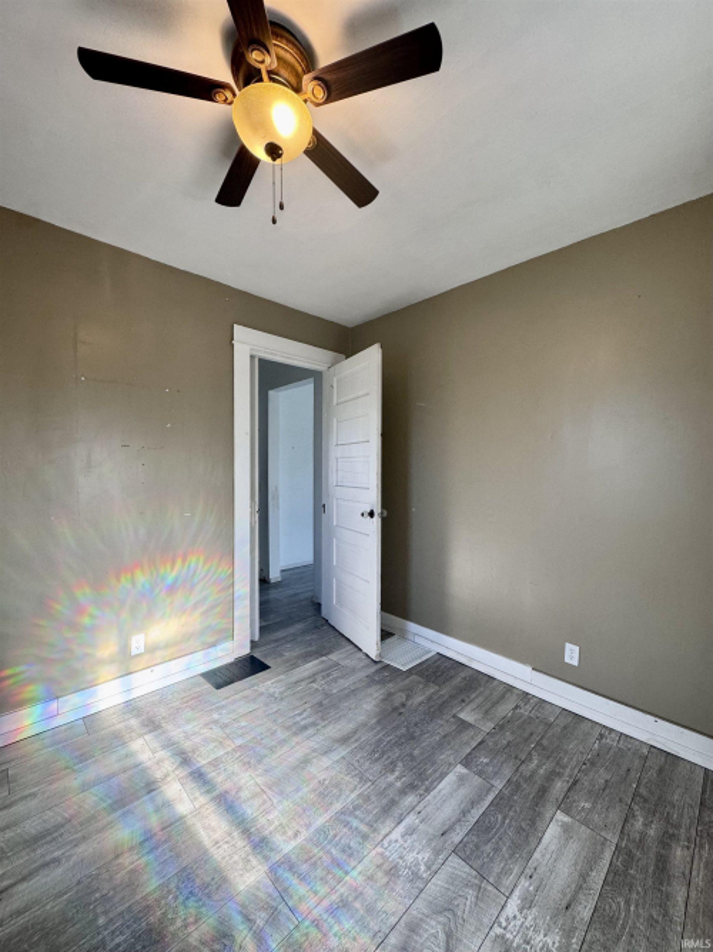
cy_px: 476
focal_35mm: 14
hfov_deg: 85.7
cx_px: 356
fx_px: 385
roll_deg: +0.3
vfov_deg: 102.1
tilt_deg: -1.2
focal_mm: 2.22
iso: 125
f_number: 2.2
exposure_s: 1/120
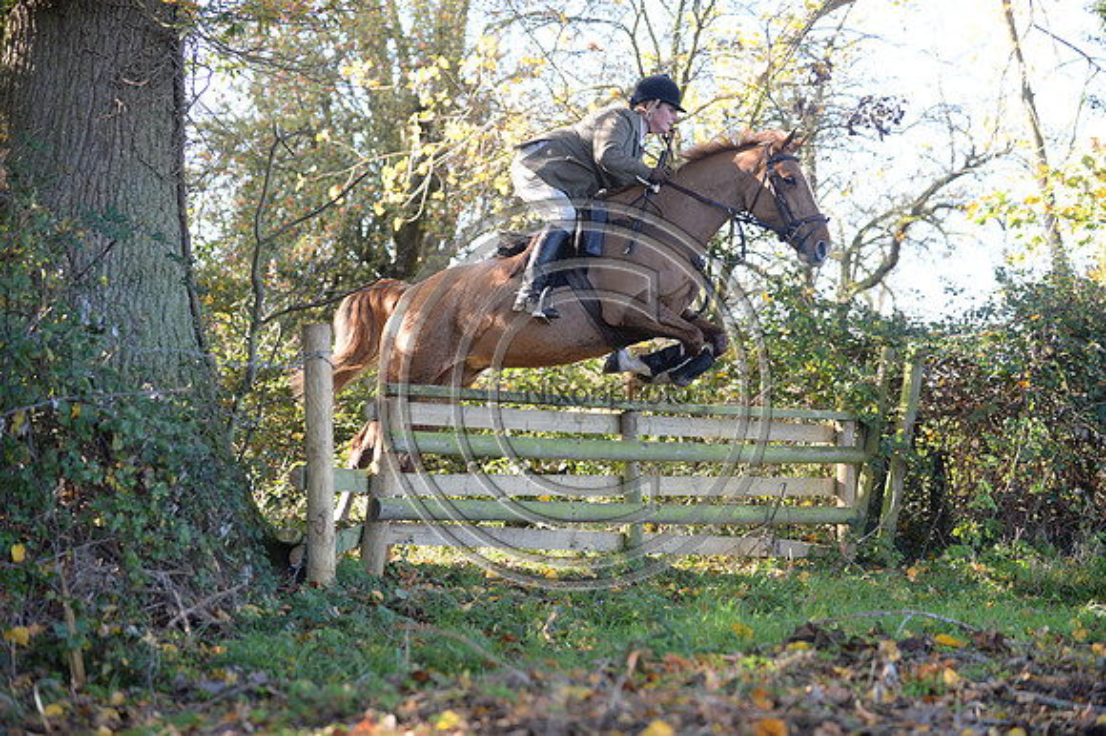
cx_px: 553
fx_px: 2149
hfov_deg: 28.9
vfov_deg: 19.4
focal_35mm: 70
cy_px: 368
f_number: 2.8
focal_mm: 70
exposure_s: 1/1000
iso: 1000
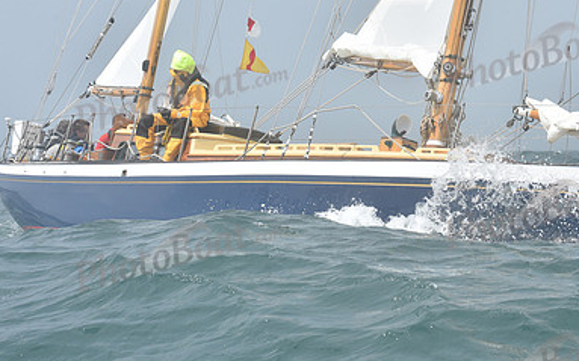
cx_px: 367
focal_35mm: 142
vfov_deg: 9.2
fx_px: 2240
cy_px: 153
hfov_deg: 14.7
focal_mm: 92
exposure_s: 1/800
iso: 320
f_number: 11
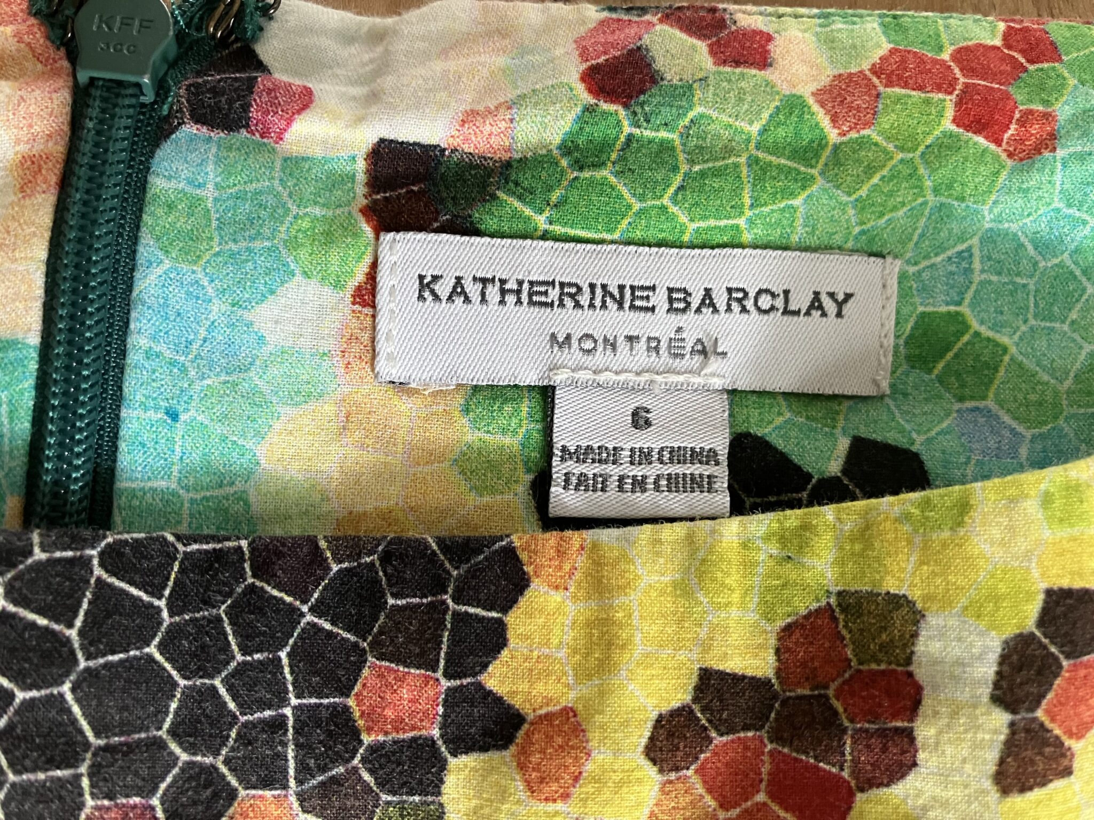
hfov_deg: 63.4
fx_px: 885
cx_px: 547
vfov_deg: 49.7
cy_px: 410
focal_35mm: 28
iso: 250
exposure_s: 1/60
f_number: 1.8
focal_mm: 3.99
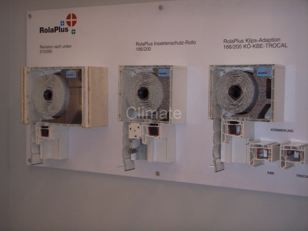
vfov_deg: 24.4
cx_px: 154
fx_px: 534
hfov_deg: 32.2
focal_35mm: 60
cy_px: 116
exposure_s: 1/45
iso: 100
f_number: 3.9
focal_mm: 10.2
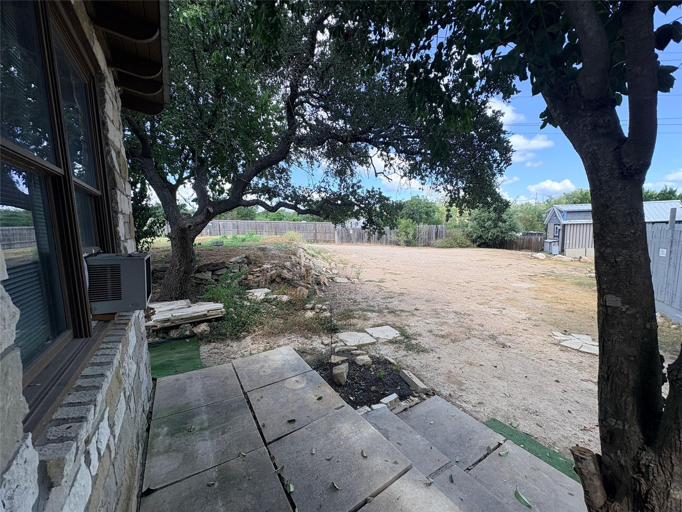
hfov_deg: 102.1
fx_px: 276
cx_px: 341
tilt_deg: -5.0
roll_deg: +1.8
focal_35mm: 14
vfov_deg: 85.7
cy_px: 256
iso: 50
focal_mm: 2.22
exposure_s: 1/657
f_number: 2.2
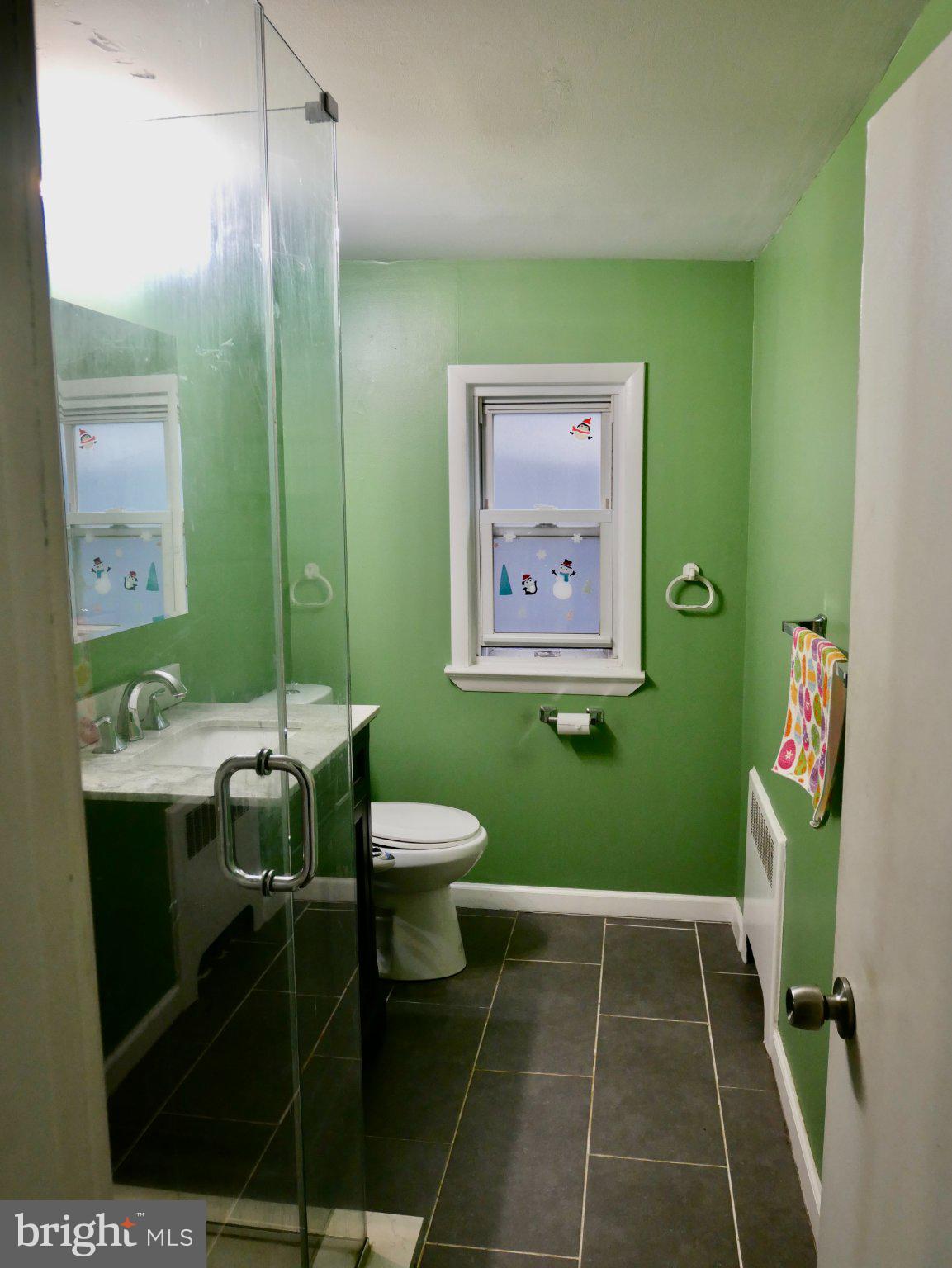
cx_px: 476
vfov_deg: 63.4
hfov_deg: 49.8
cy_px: 634
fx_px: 1026
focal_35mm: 28
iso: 800
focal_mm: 14
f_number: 3.6
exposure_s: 1/60
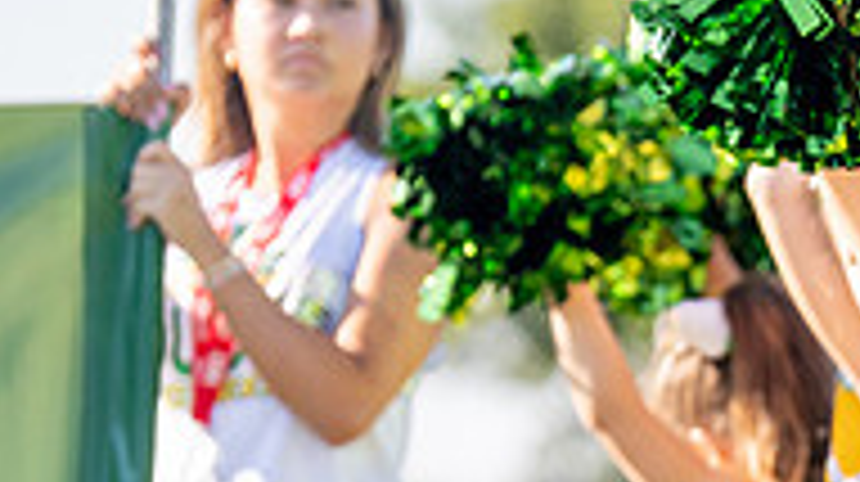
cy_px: 652
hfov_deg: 4.3
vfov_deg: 2.4
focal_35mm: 498
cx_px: 1139
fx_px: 11345
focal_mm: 142
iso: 500
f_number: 2.8
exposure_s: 1/3200
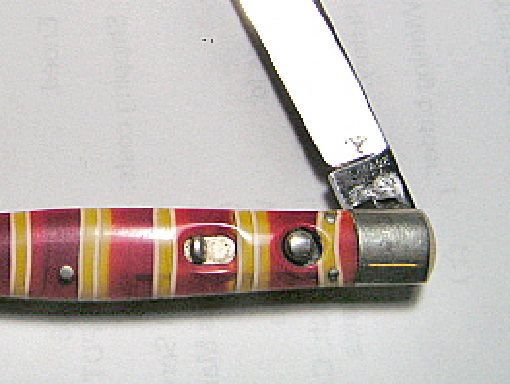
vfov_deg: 22.4
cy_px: 81
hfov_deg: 29.1
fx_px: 959
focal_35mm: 65
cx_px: 97
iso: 64
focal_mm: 6.3
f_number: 5.6
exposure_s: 1/80
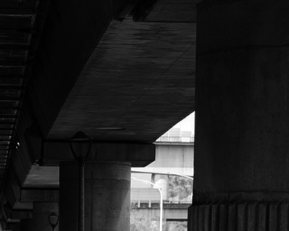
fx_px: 1600
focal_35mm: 187
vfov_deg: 8.1
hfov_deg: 10.2
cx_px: 2
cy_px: 329
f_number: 2.8
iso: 100
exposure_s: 1/800
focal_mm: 64
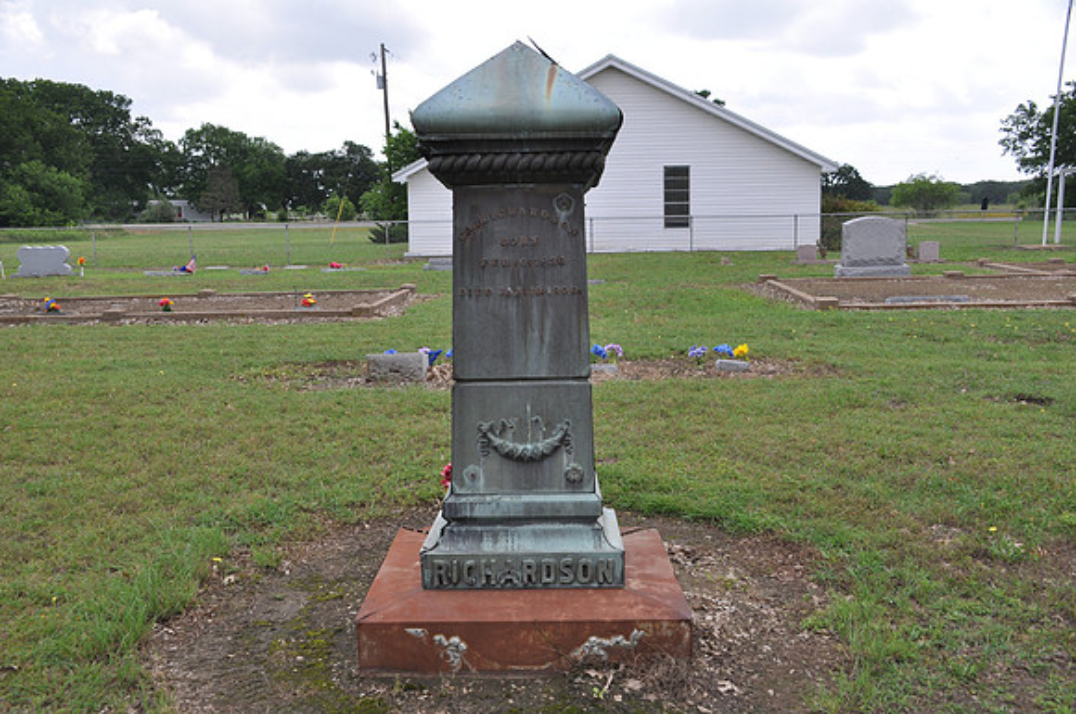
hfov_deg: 53.2
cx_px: 538
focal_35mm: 36
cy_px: 357
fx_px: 1074
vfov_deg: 36.8
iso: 200
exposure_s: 1/200
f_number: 7.1
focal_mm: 24
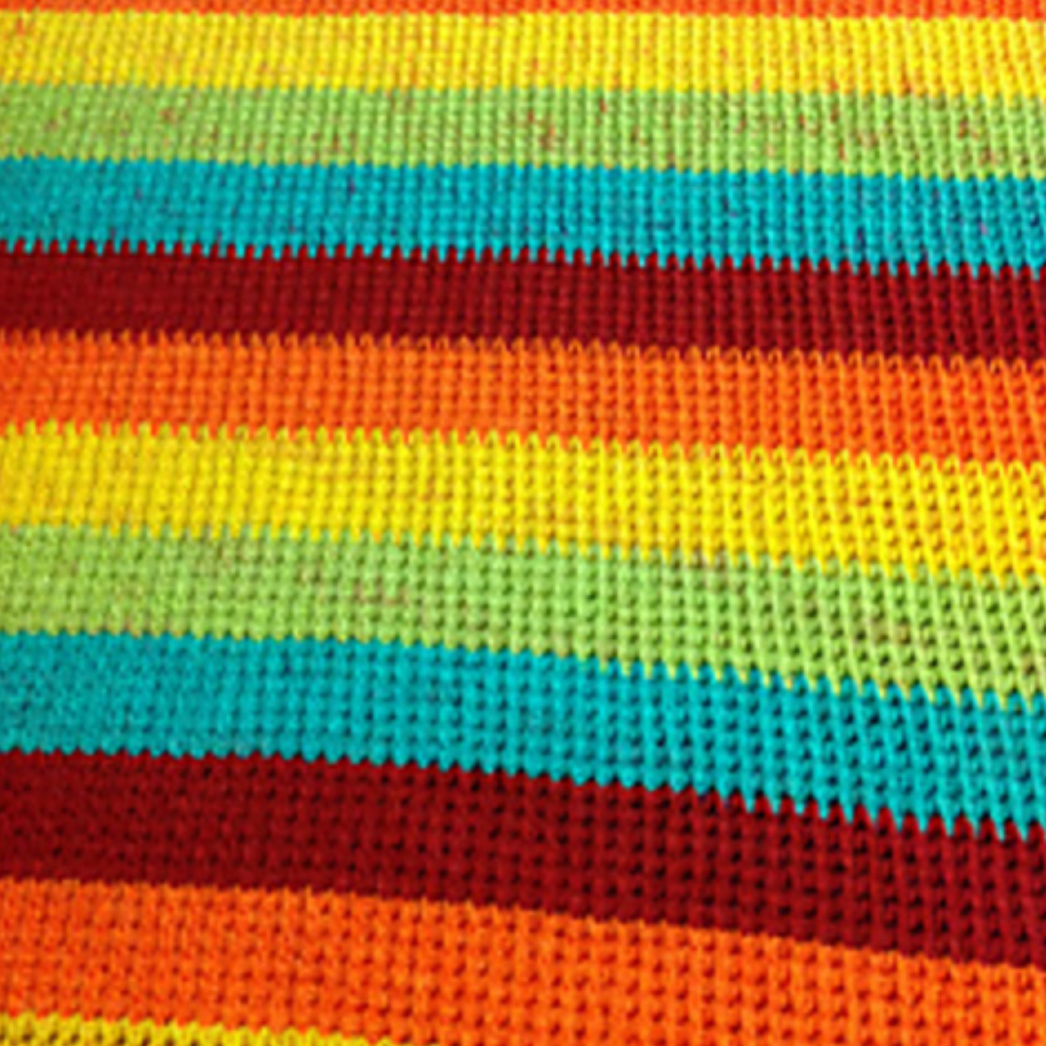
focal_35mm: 42
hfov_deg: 40.0
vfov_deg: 40.0
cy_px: 489
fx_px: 1436
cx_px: 526
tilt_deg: -63.4
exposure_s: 1/15
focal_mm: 4.28
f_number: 2.4
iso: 200
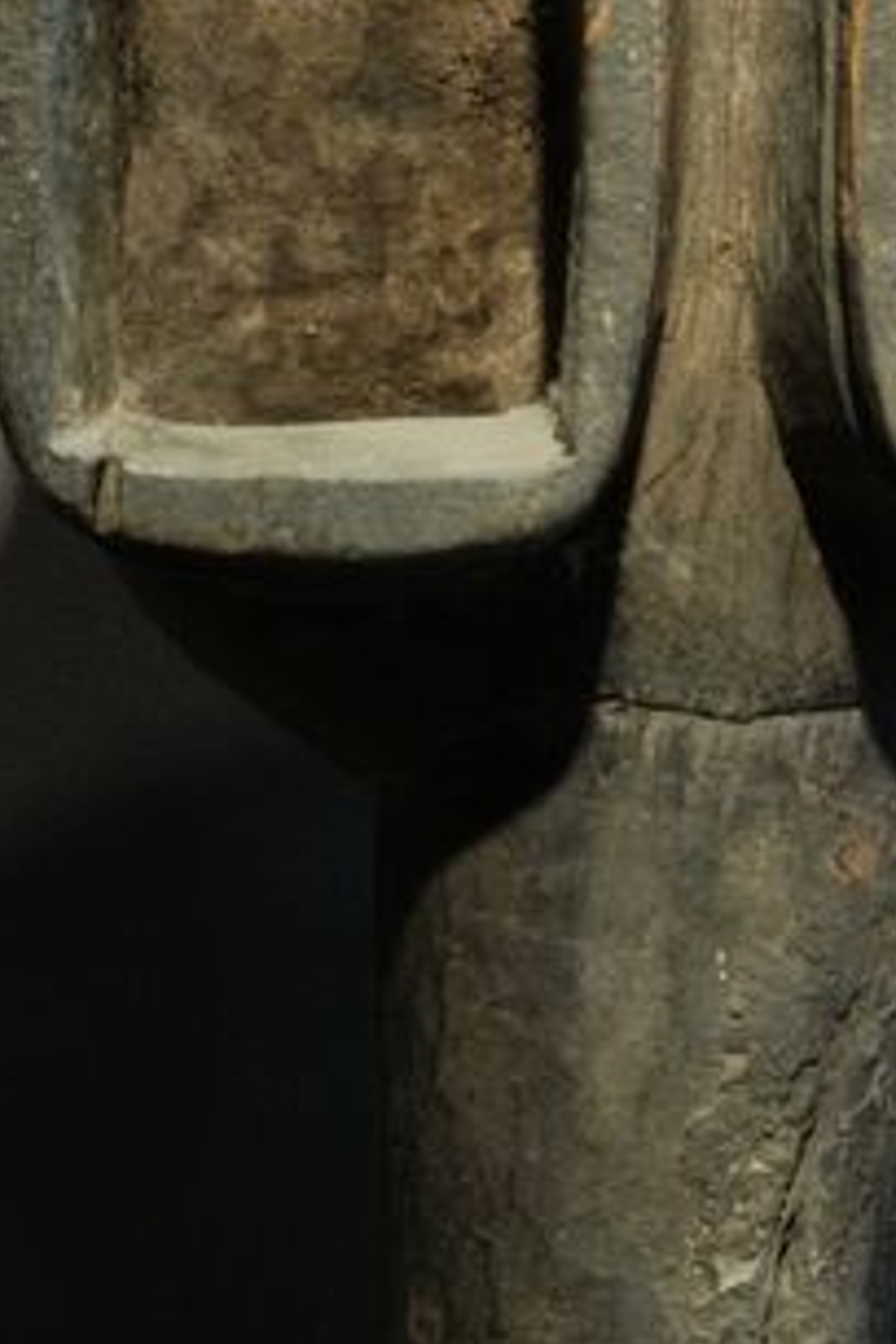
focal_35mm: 222
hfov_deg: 6.2
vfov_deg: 9.3
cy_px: 742
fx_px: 8287
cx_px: 556
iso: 640
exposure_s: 1/58
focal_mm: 35.8
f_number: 3.6
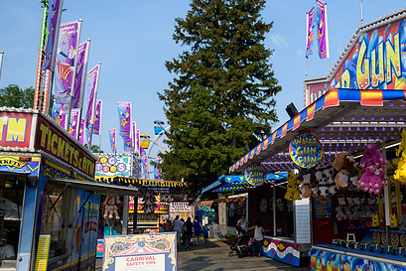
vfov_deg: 38.8
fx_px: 384
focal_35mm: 34
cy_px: 154
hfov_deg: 54.6
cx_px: 271
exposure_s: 1/2000
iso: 100
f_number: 3.2
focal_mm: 24
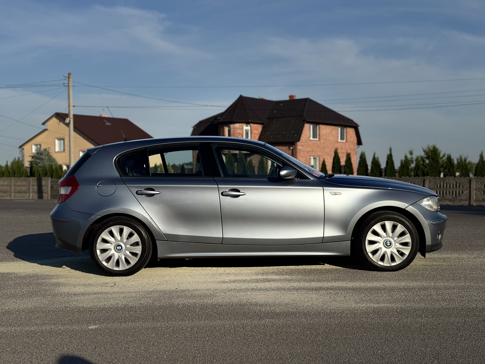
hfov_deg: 39.7
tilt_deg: -0.2
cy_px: 182
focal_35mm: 48
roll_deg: +0.9
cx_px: 242
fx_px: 673
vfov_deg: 30.3
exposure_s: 1/10526
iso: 64
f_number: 1.78
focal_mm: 6.76
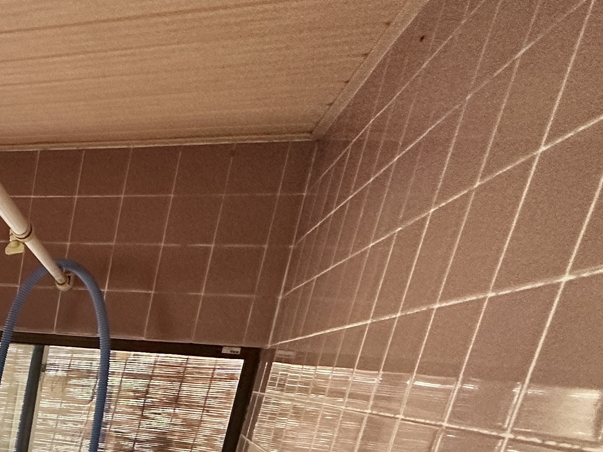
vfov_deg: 31.9
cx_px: -174
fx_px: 662
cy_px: 533
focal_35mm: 38
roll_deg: -5.4
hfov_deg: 34.8
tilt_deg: -16.4
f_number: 2.2
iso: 320
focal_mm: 2.22
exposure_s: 1/80
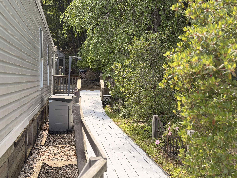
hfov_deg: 39.7
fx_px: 329
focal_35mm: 48
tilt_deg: -2.3
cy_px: 89
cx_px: 118
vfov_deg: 30.3
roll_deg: -1.1
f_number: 1.78
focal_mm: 6.76
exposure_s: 1/895
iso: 80
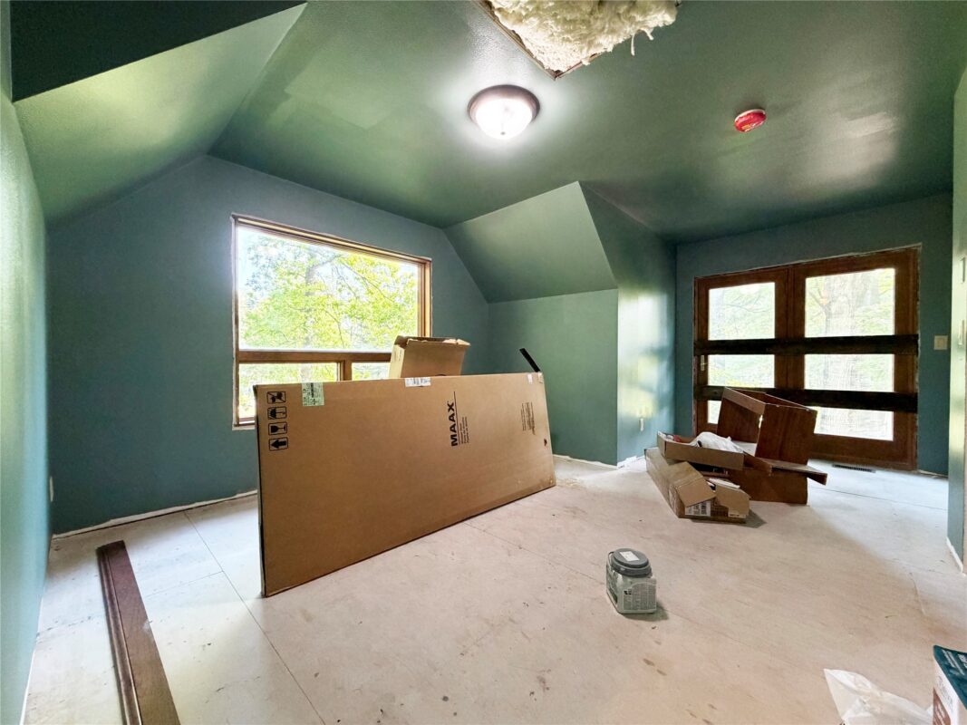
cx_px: 484
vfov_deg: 85.7
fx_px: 391
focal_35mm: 14
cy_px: 362
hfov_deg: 102.1
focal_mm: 2.22
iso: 400
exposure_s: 1/60
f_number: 2.2
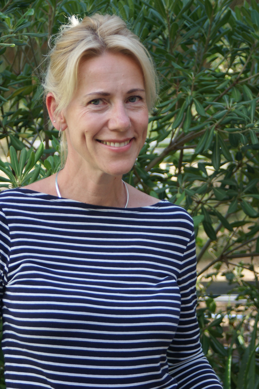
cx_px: 130
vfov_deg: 19.5
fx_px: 1133
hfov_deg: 13.0
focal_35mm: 105
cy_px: 194
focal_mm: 70
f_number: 5.6
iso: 200
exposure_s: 1/125
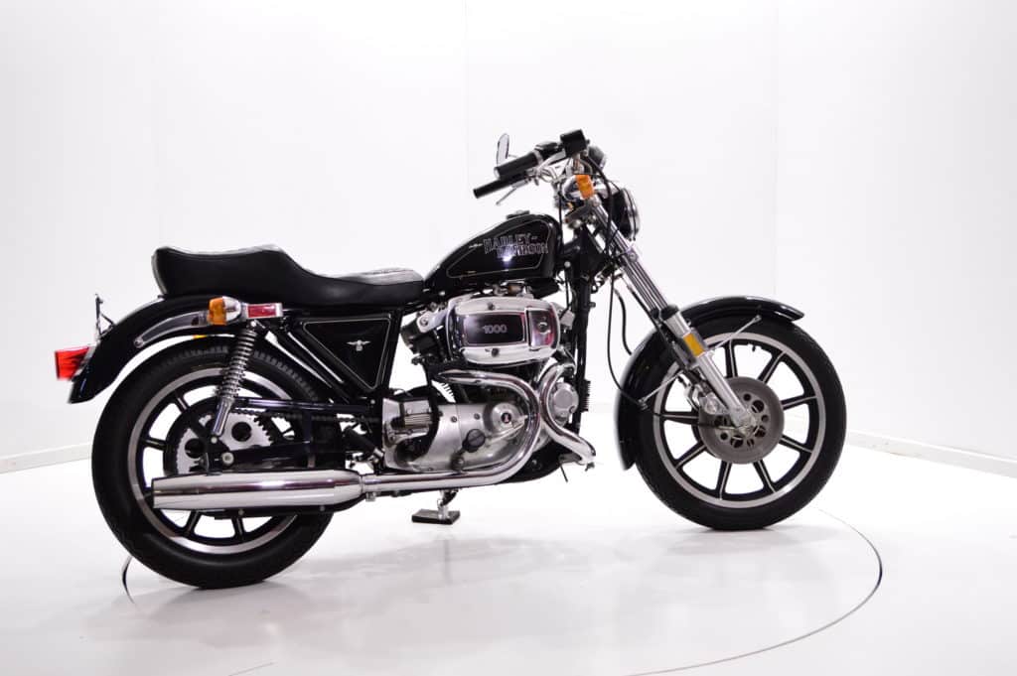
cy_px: 338
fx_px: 1482
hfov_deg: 37.9
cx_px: 508
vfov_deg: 25.7
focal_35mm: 52
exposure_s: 1/100
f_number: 6.3
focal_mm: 35
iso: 1600
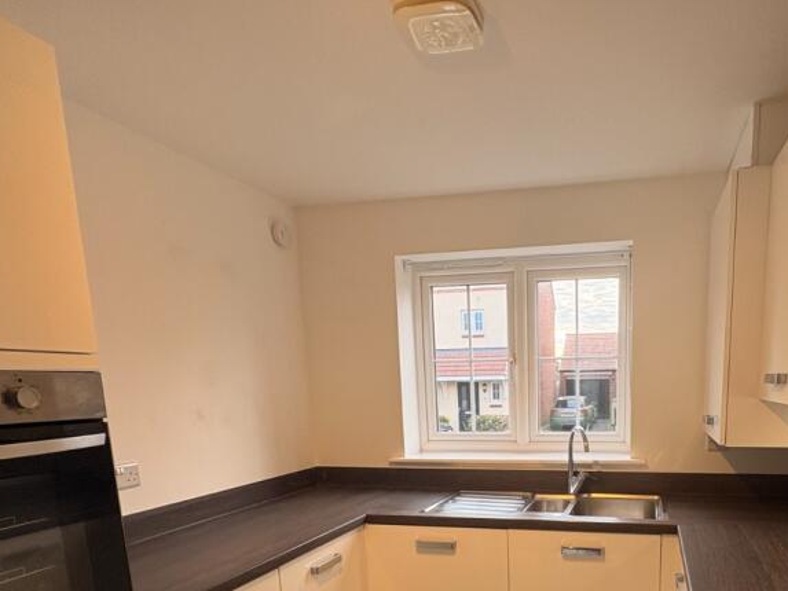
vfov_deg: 51.2
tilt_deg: -9.7
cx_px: 539
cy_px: 481
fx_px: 569
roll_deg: +1.5
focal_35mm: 25
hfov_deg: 67.1
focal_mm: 2.22
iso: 80
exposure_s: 1/99
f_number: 2.2
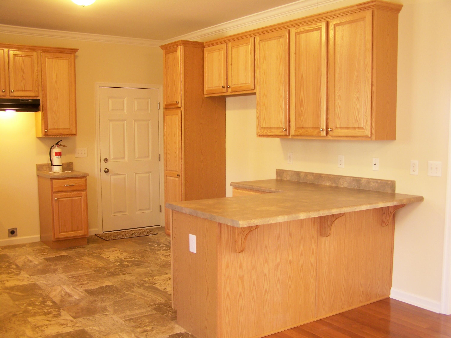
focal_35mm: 38
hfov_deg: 49.0
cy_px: 169
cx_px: 226
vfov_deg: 37.7
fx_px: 495
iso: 64
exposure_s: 1/6
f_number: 2.8
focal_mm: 6.3
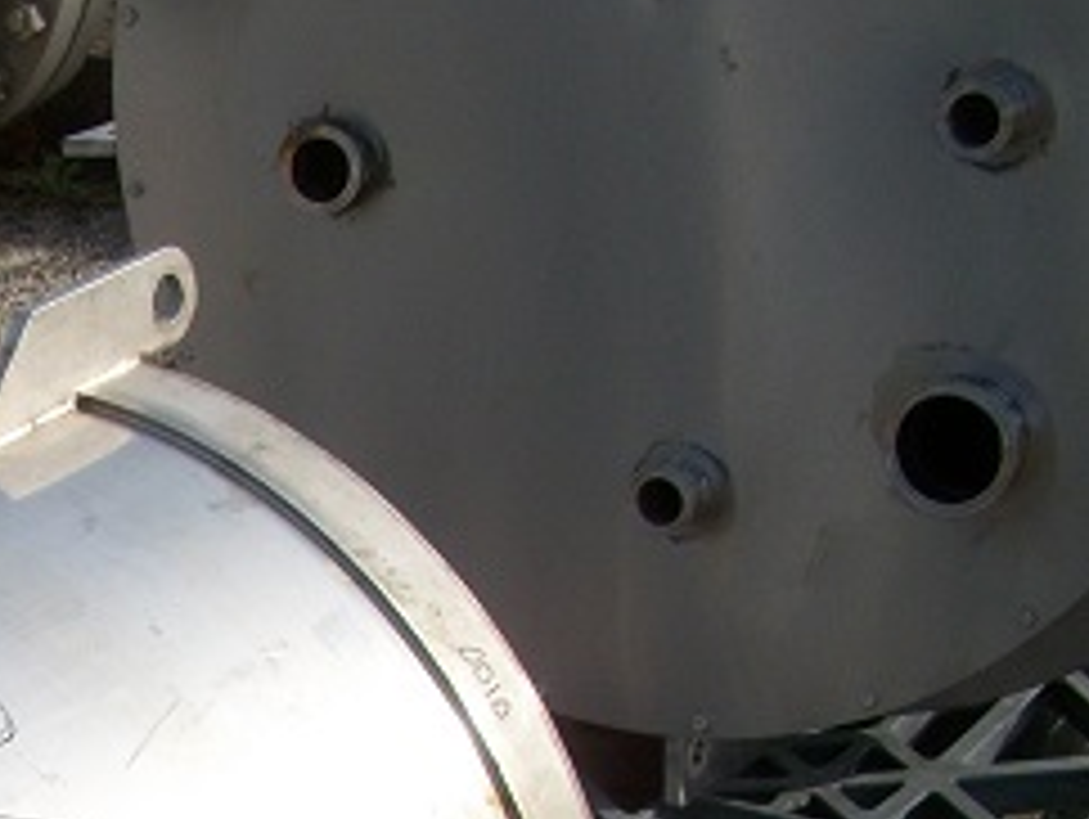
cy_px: 1220
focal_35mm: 106
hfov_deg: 16.8
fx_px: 3338
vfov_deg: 13.2
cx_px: -547
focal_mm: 6.3
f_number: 5.6
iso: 80
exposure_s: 1/400
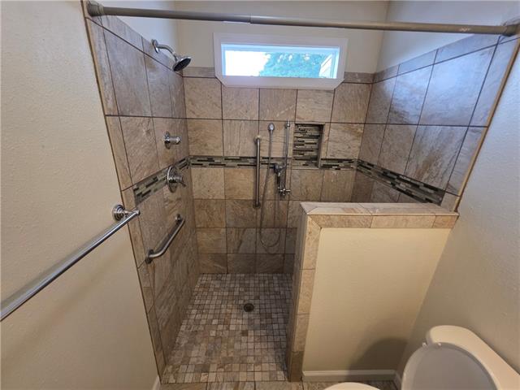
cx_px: 260
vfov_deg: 89.9
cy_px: 195
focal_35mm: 13
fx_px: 195
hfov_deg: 106.2
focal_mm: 2.2
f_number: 1.9
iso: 160
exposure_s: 1/60
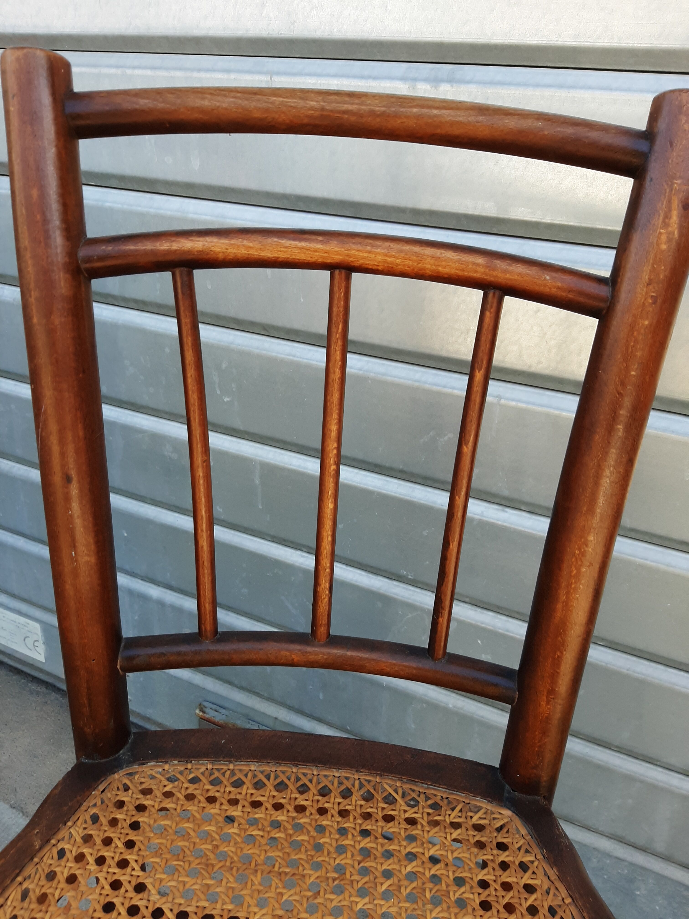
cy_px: 460
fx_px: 690
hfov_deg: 53.1
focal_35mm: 26
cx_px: 344
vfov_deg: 67.3
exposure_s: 1/336
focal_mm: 3.93
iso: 40
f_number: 1.7
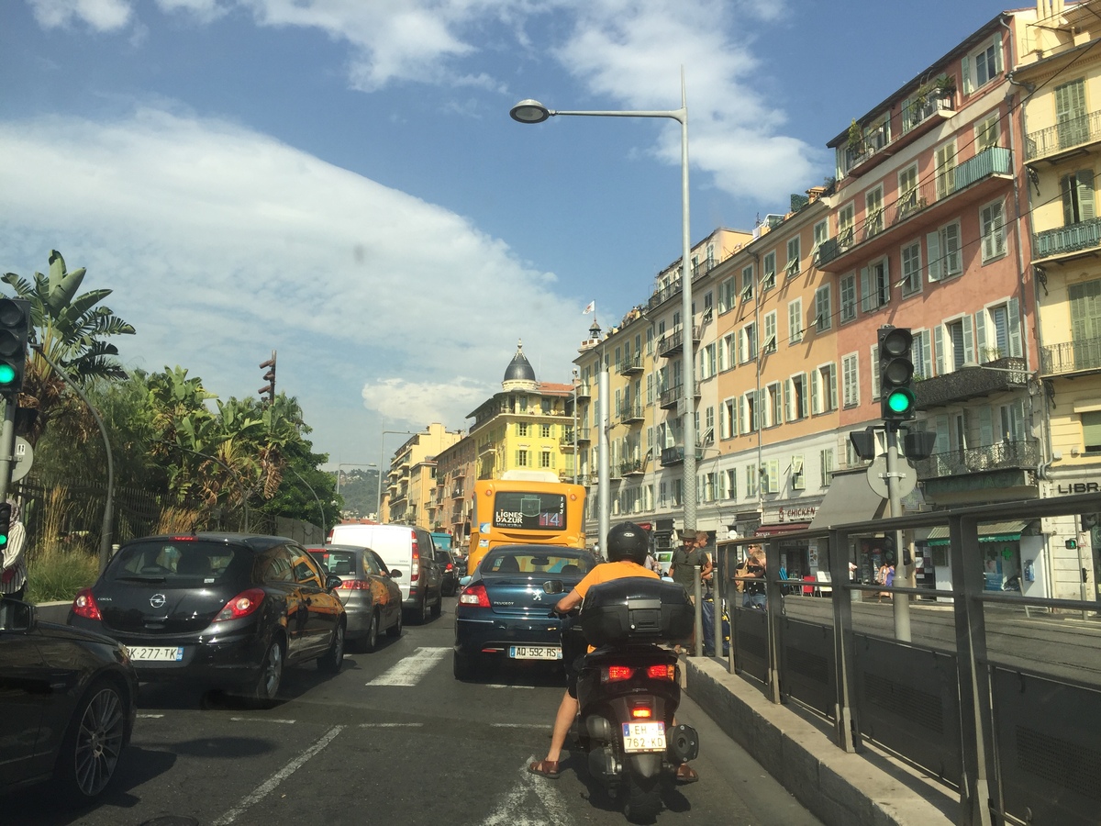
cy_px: 413
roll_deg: -1.6
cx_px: 550
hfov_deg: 61.7
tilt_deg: +10.1
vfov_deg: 48.2
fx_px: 922
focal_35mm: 29
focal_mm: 4.15
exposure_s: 1/1721
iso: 32
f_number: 2.2
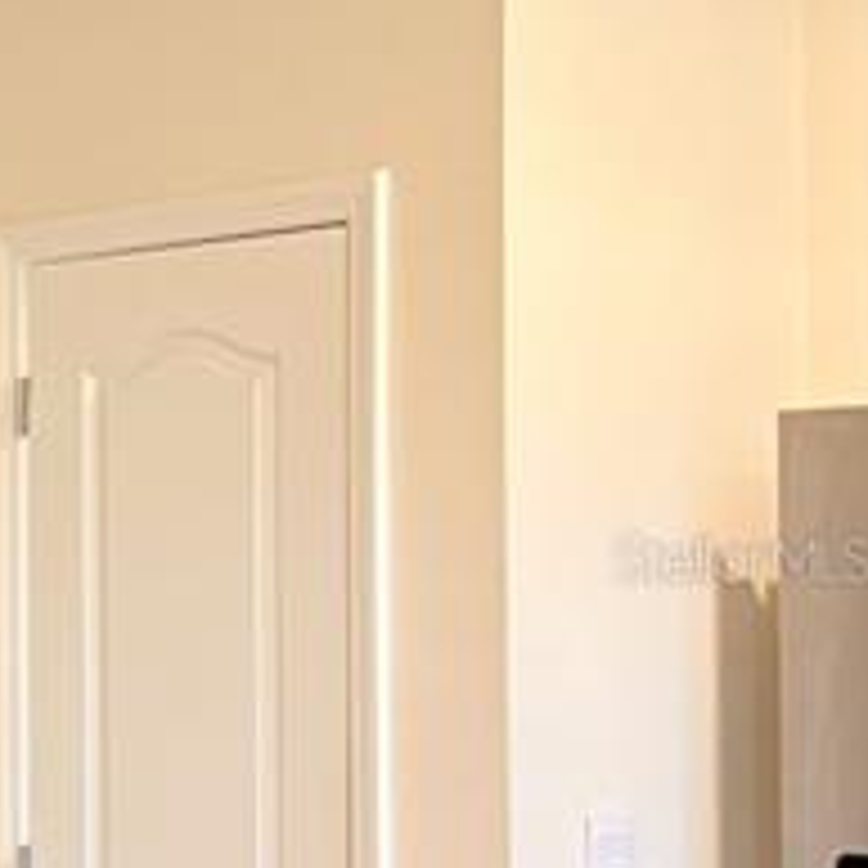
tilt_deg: +1.5
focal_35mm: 122
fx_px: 3461
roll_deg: +0.5
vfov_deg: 14.3
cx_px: -1417
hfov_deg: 11.2
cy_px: 558
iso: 250
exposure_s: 1/60
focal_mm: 5.96
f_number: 1.6
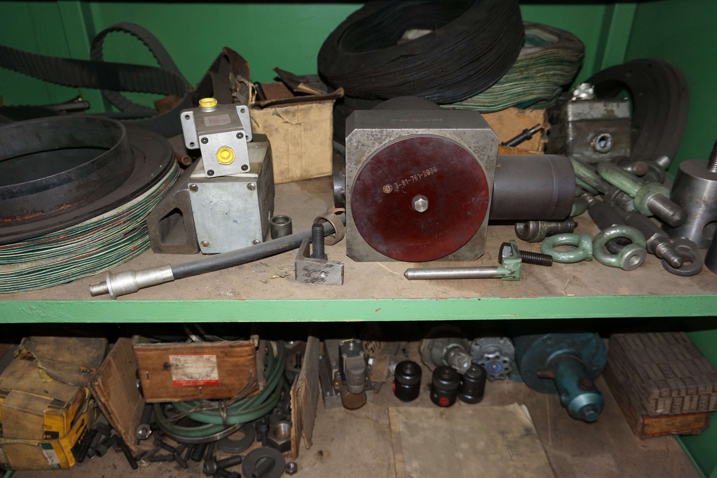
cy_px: 239
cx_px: 358
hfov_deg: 67.4
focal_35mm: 27
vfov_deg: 47.9
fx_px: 538
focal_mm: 18
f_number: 4
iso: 800
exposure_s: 1/60
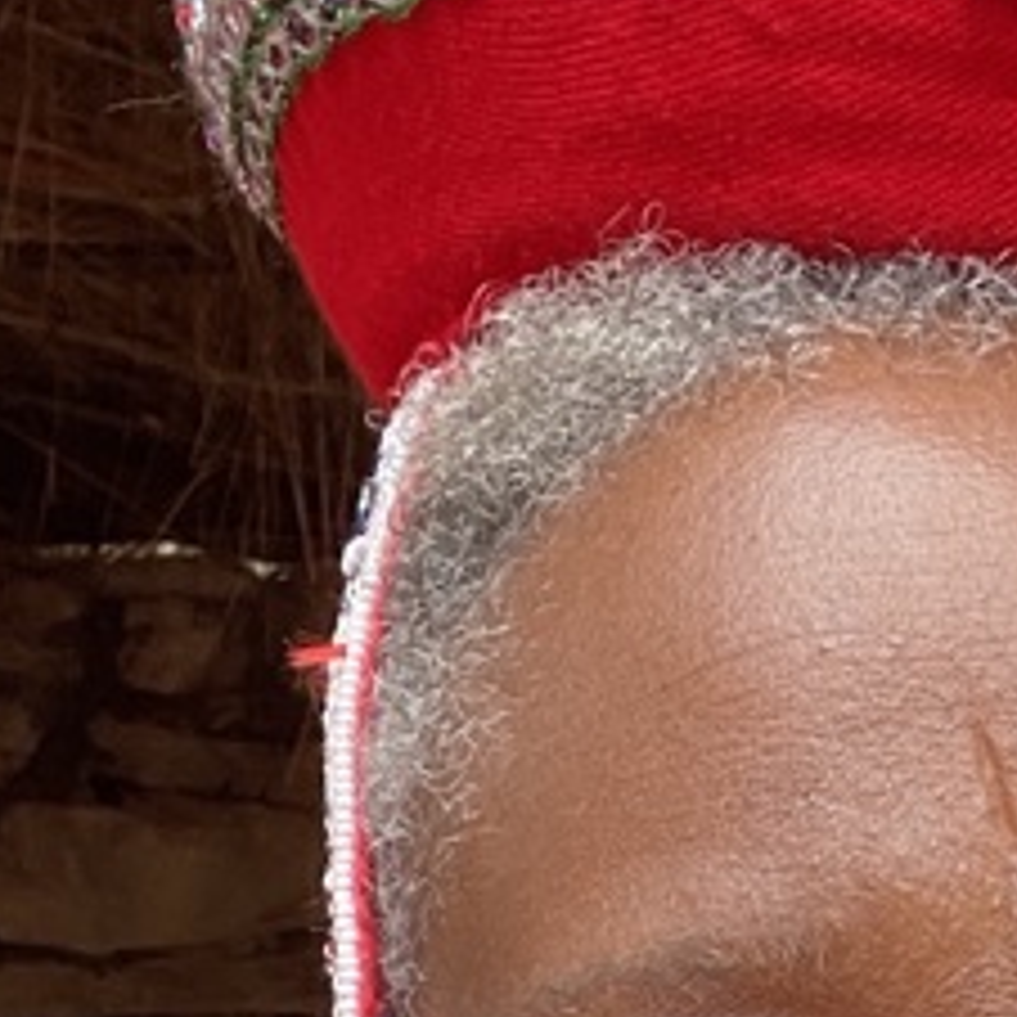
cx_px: 986
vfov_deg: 13.0
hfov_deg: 14.3
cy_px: 1876
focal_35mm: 120
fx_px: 3989
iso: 25
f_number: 2.2
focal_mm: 2.71
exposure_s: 1/121
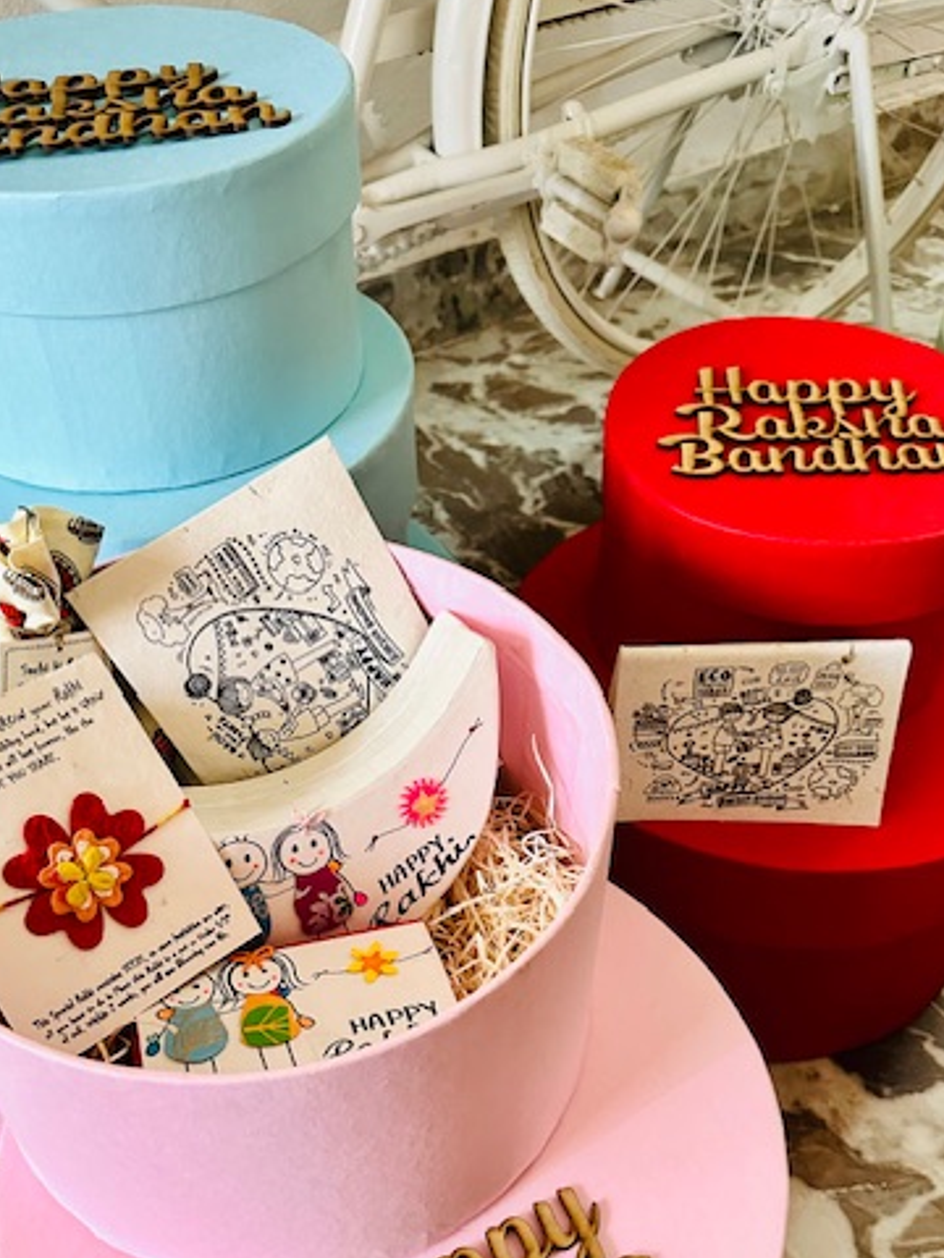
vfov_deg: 56.0
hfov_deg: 44.1
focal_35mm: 32
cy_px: 799
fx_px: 1164
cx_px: 451
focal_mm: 6.86
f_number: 1.78
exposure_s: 1/50
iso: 500
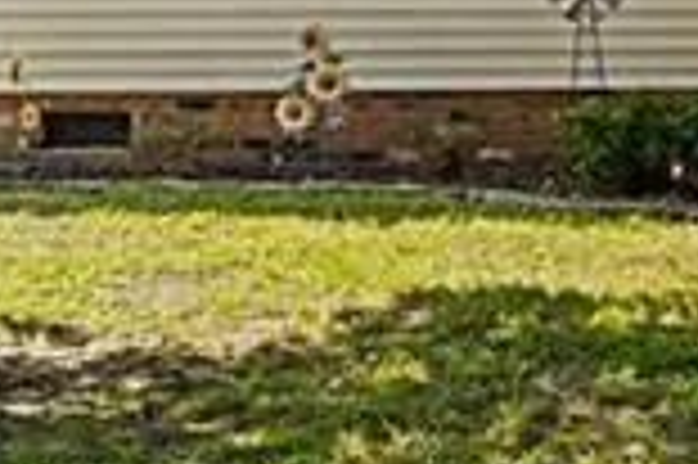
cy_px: -205
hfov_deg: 15.5
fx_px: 2053
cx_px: 1387
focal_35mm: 106
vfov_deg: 12.3
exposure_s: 1/40
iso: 320
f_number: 9
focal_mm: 16
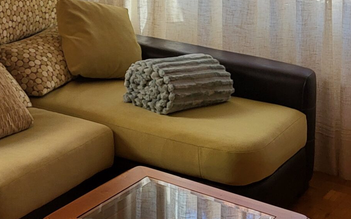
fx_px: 746
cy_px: -68
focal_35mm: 78
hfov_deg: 24.3
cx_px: -57
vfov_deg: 15.8
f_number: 1.8
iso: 40
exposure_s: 1/245
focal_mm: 5.4
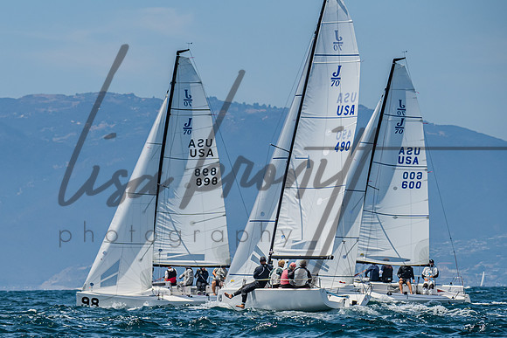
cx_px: 78
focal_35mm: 325
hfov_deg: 6.3
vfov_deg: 4.2
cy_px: 266
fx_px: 4575
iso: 400
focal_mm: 180
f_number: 6.3
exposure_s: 1/2000
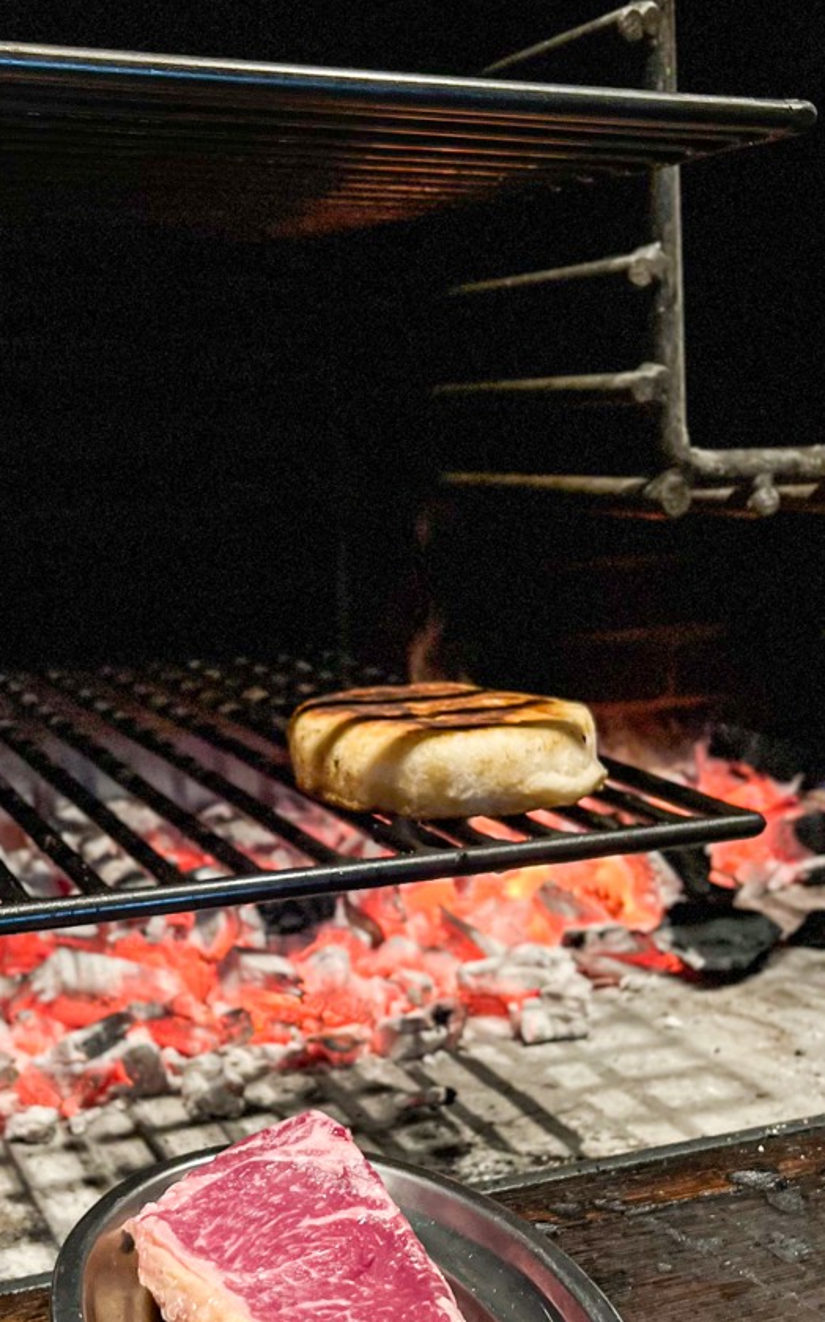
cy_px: 890
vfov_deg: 42.9
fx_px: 1656
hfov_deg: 28.0
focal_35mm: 46
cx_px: 362
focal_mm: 5.7
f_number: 1.5
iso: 125
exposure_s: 1/50
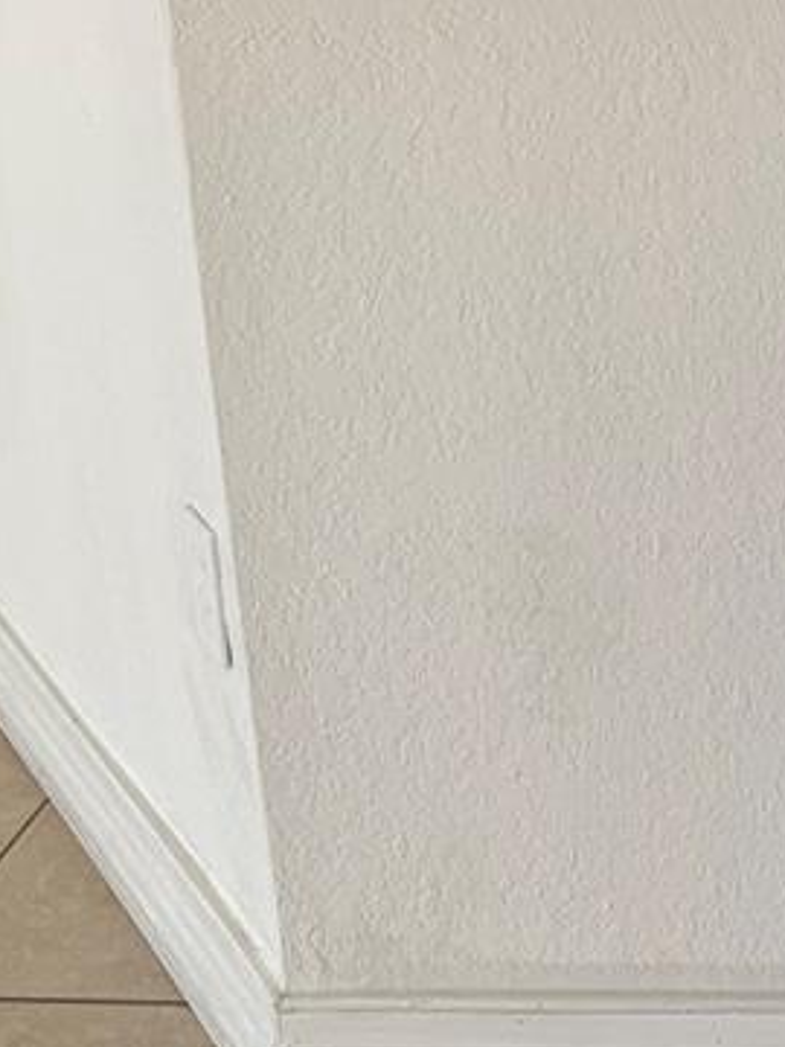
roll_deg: +4.3
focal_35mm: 80
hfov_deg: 17.3
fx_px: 2419
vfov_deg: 21.5
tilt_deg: -7.6
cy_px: -398
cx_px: 1018
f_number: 1.78
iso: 125
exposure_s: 1/60
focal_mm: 6.76
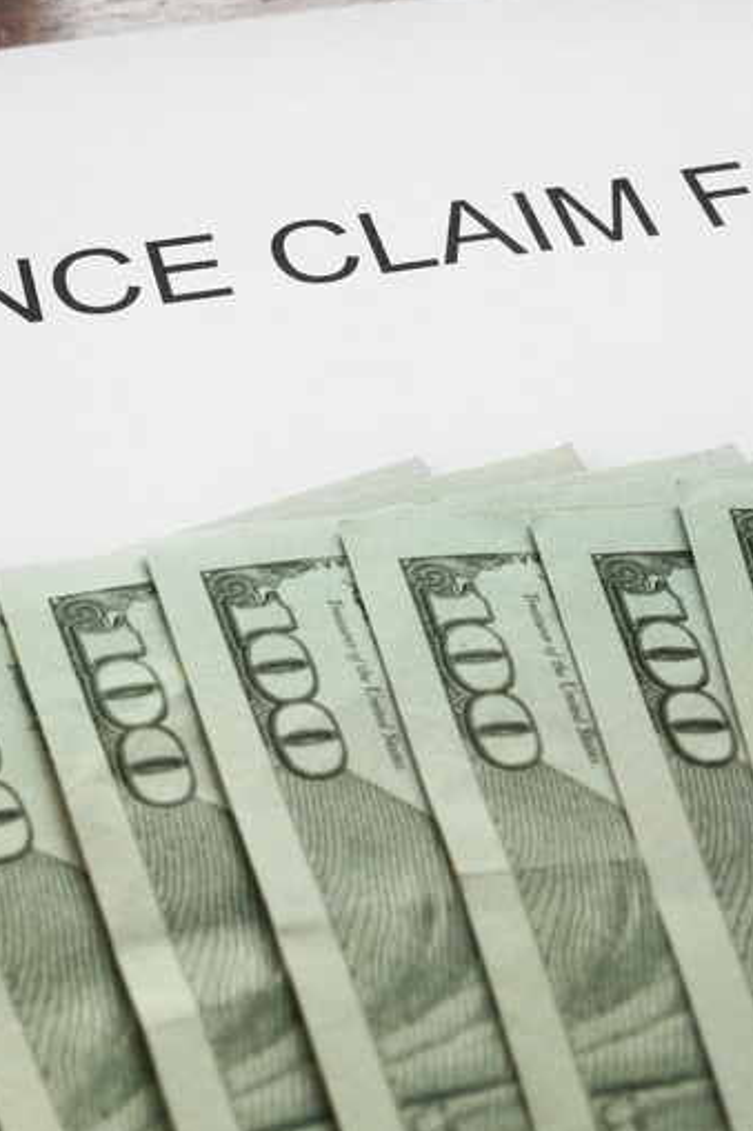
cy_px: 728
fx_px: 1727
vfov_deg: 36.0
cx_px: 209
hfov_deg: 24.4
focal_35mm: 55
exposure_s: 1/2
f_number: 7.1
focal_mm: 10.4
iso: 200
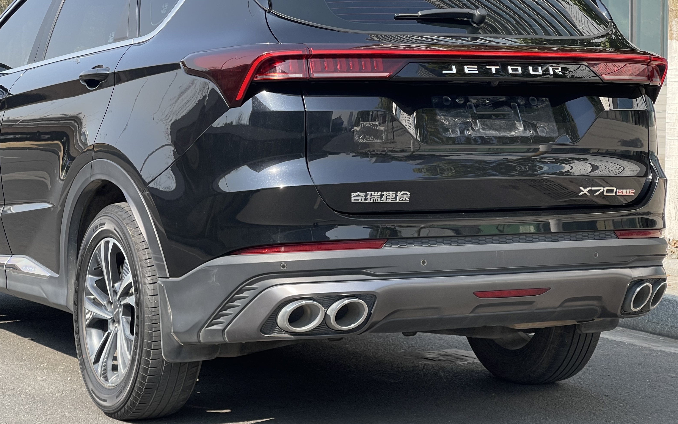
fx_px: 1608
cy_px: 137
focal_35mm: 87
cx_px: 285
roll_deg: +0.2
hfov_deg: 23.8
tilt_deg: -3.1
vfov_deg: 15.0
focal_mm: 7.5
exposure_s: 1/424
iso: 20
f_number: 2.2
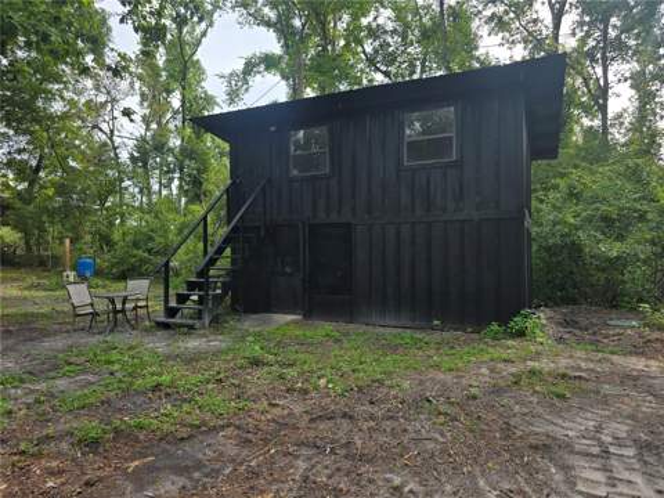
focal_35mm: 23
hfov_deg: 73.9
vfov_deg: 58.9
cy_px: 249
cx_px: 332
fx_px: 441
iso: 12
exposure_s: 1/470
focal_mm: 6.3
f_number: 1.7
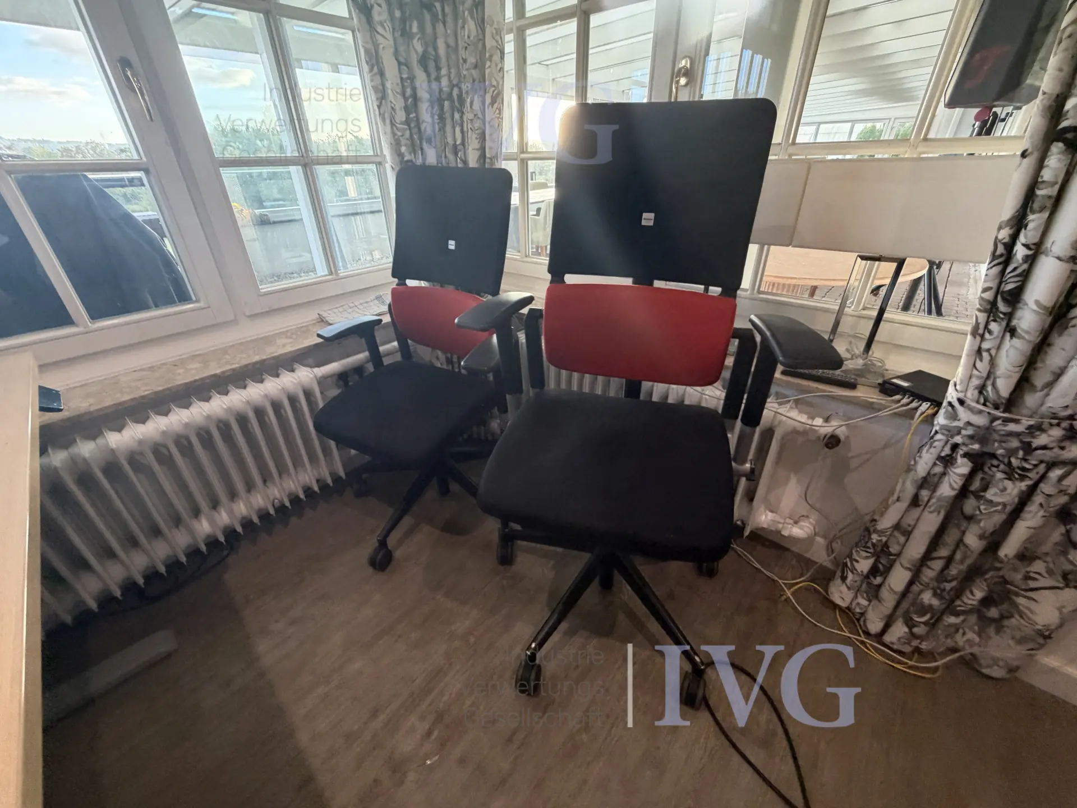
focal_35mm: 14
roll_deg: +2.5
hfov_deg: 102.1
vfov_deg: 85.7
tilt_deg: -28.8
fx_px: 436
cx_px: 538
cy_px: 404
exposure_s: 1/50
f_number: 2.2
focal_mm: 2.22
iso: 250
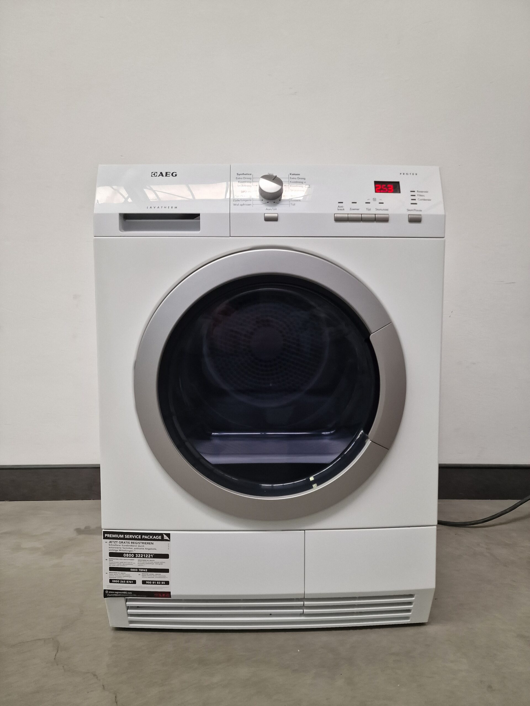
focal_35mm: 23
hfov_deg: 58.9
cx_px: 265
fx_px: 470
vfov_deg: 73.9
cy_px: 353
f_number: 1.8
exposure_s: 1/100
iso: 125
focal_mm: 6.4
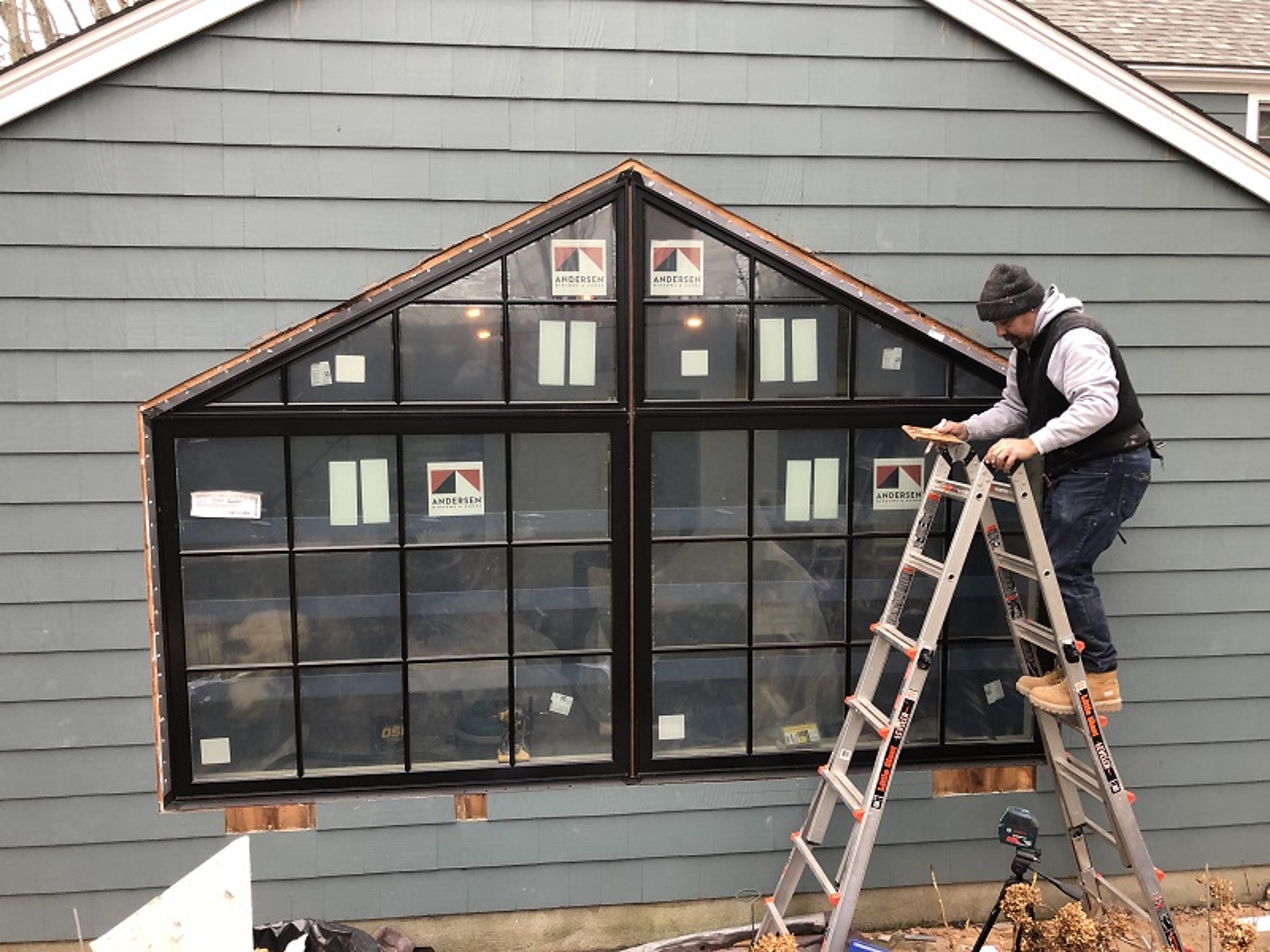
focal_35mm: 28
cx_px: 635
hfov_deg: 63.4
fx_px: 1027
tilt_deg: -5.5
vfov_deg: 49.7
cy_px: 476
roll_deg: +1.4
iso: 32
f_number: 1.8
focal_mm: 3.99
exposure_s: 1/30
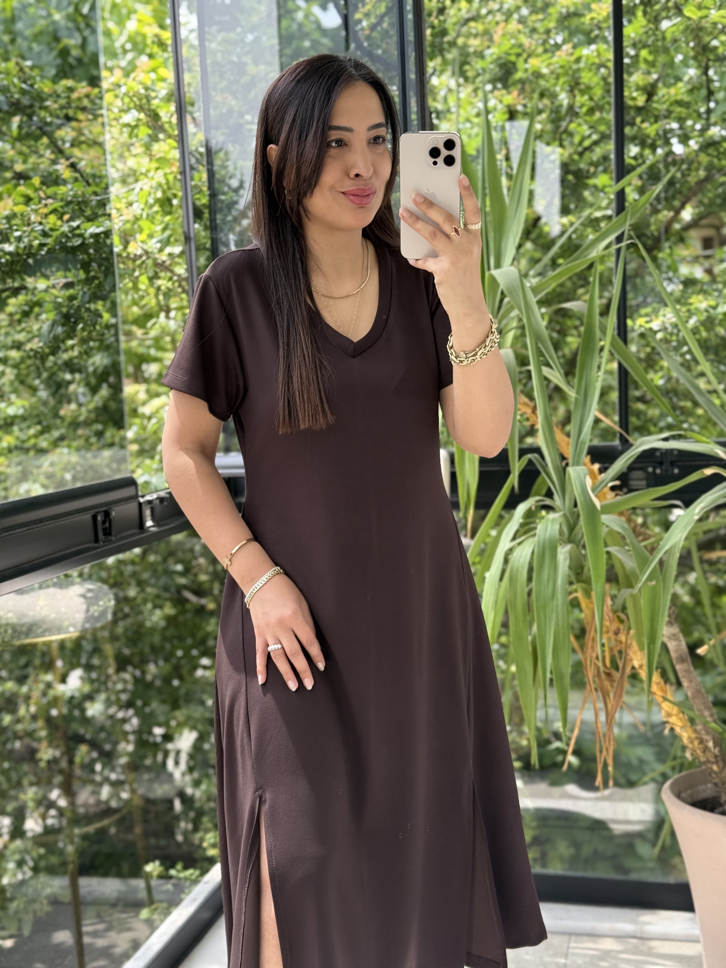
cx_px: 363
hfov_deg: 30.3
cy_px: 484
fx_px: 1342
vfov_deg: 39.7
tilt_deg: -21.3
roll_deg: +4.0
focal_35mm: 48
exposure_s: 1/348
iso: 100
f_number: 1.78
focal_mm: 6.76
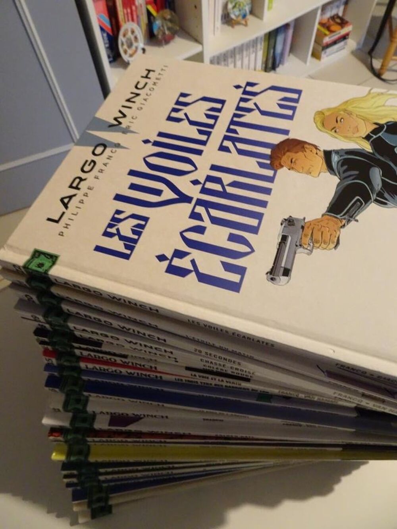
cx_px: 198
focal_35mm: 24
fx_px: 367
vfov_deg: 71.6
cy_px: 264
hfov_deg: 56.8
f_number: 3.5
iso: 800
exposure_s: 1/15
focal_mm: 4.1
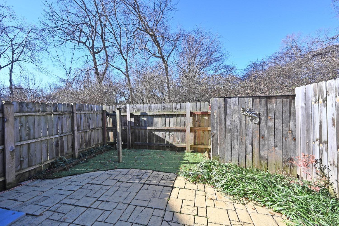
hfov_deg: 104.3
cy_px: 113
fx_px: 132
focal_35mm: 14
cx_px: 170
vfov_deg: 81.2
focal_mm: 14
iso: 560
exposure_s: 1/200
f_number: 13
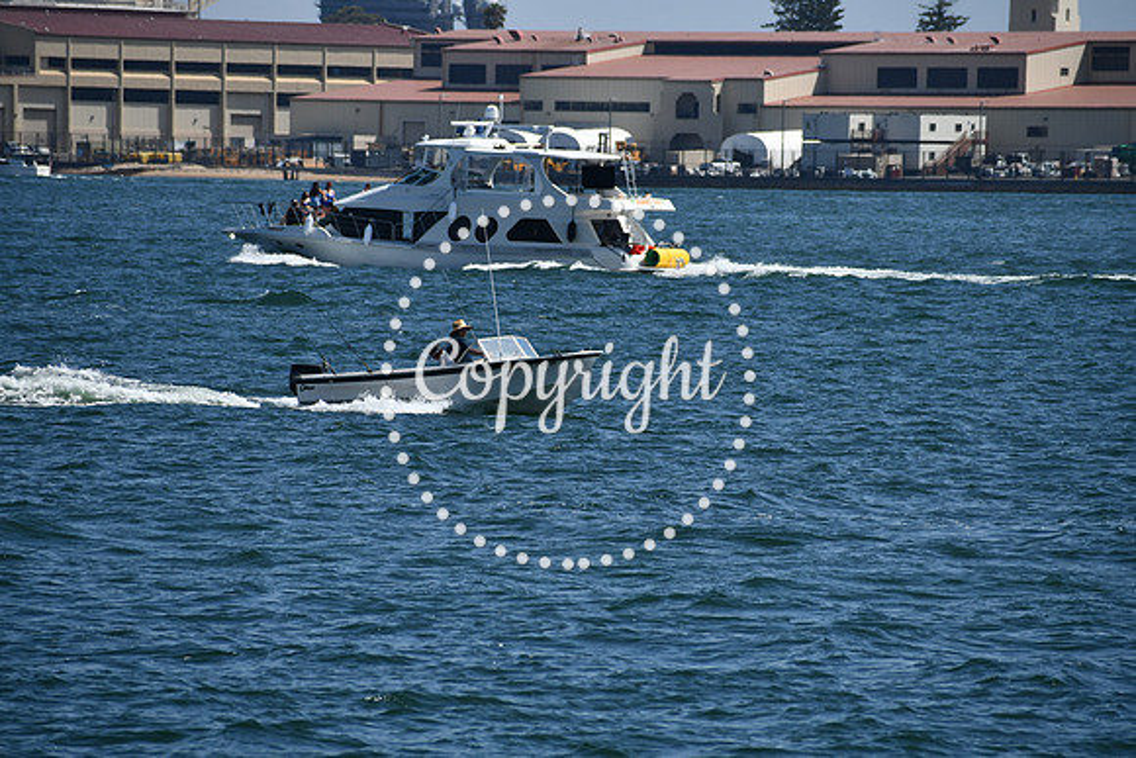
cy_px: 379
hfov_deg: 6.0
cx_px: 568
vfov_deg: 4.0
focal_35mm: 345
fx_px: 10889
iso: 200
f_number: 7.1
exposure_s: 1/1600
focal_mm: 230
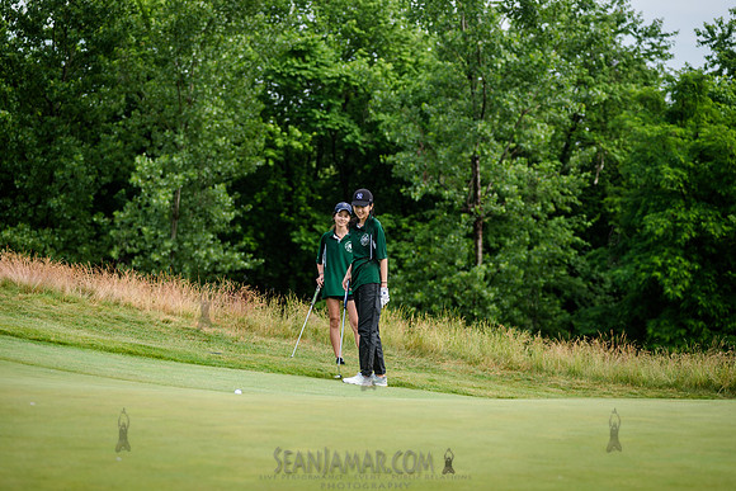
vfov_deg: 12.2
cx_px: 368
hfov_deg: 18.3
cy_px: 246
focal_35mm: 112
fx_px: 2290
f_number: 3.5
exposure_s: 1/500
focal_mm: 112
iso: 125
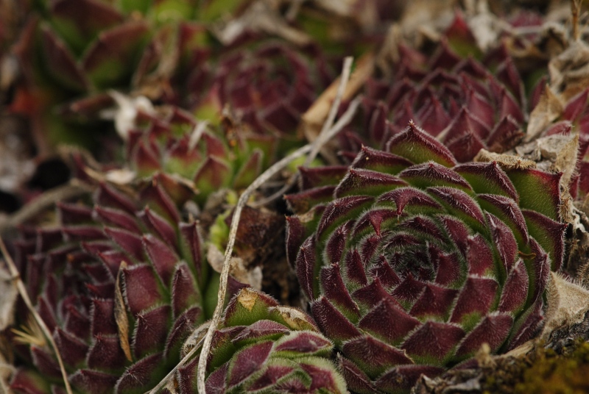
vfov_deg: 10.8
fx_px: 2089
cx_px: 294
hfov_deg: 16.0
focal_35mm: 128
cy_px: 197
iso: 400
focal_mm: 85
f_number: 7.1
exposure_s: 1/160
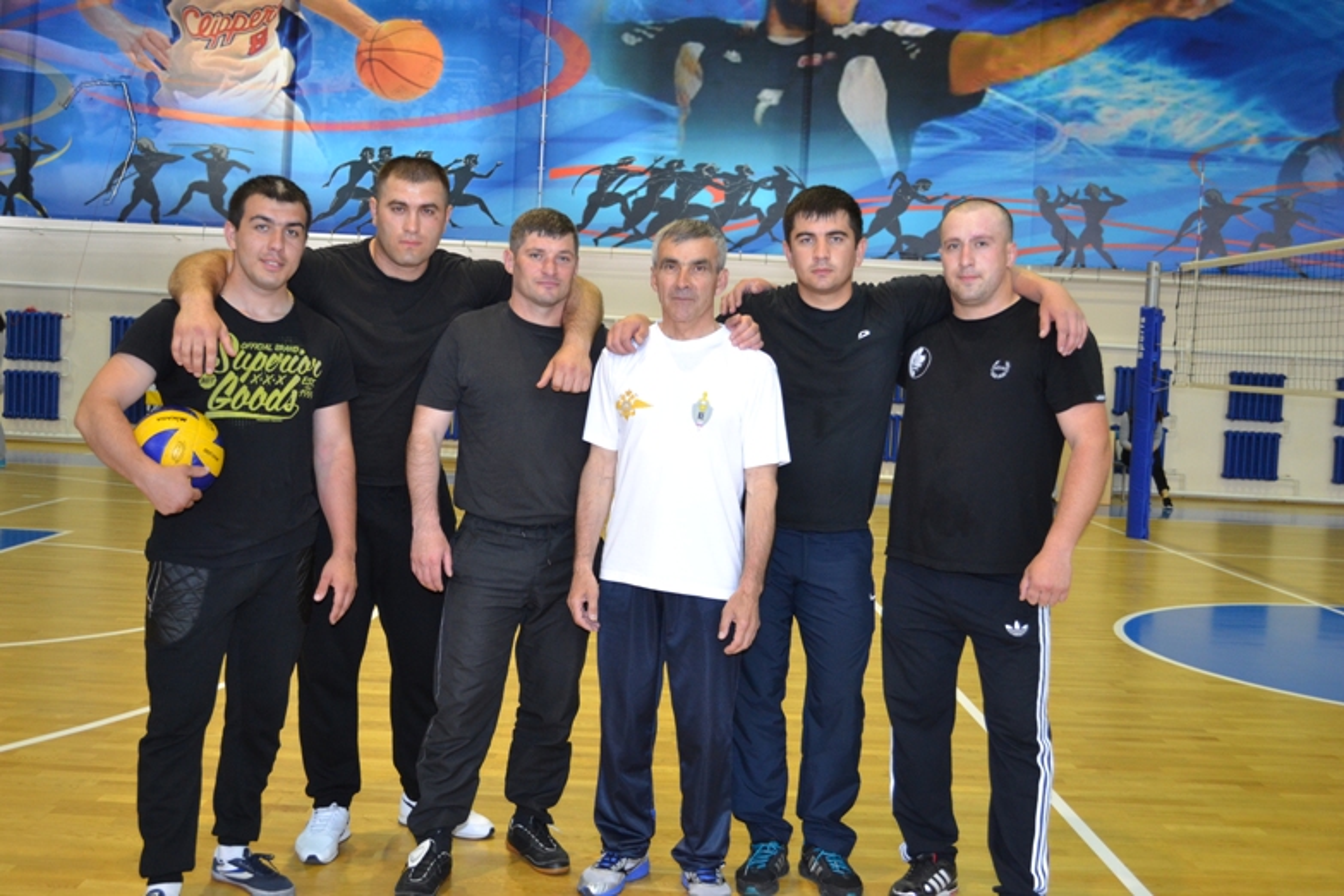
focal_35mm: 39
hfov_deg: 49.6
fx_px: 1456
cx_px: 672
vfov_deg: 34.2
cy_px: 448
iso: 1000
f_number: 4.2
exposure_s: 1/60
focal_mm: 26
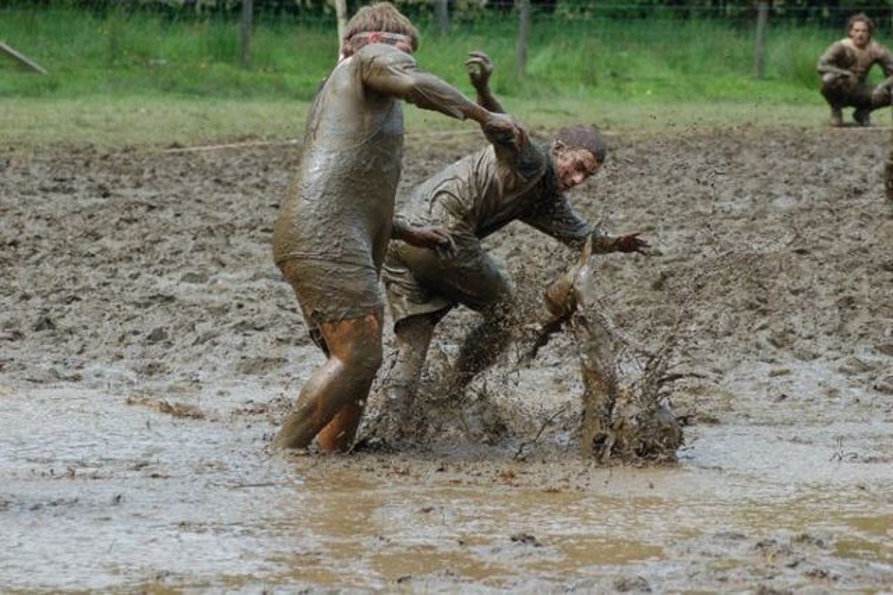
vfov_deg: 8.2
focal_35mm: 168
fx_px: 4165
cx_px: 446
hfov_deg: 12.2
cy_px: 298
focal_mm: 112
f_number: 5.6
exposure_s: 1/500
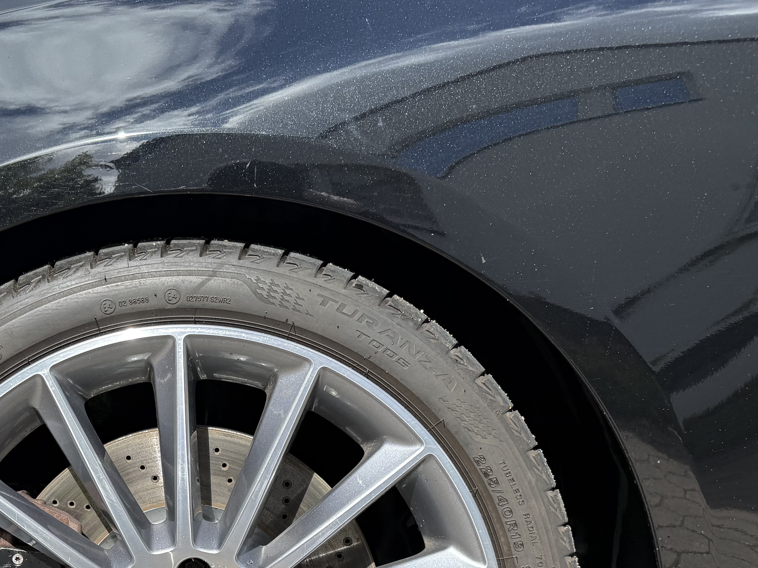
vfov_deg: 28.5
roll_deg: +0.4
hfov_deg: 37.9
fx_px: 1073
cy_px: 509
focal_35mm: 49
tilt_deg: -12.2
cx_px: 189
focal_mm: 6.76
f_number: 1.78
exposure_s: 1/2299
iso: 100
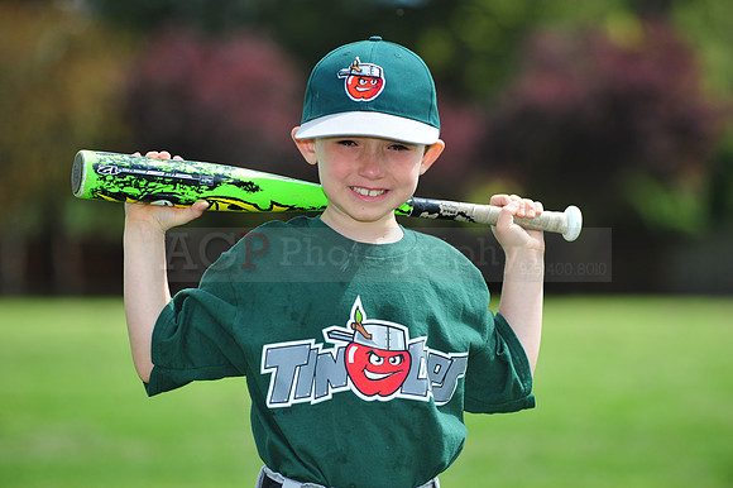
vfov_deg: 6.9
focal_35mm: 200
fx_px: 4070
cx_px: 366
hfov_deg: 10.3
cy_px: 244
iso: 400
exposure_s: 1/1250
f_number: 5
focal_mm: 200
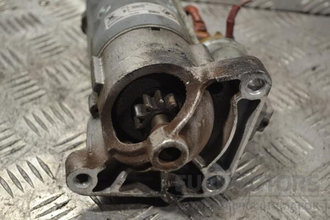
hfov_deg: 31.9
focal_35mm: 63
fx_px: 577
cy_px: 110
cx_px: 165
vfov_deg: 21.6
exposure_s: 1/80
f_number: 5.3
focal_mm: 42
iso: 400
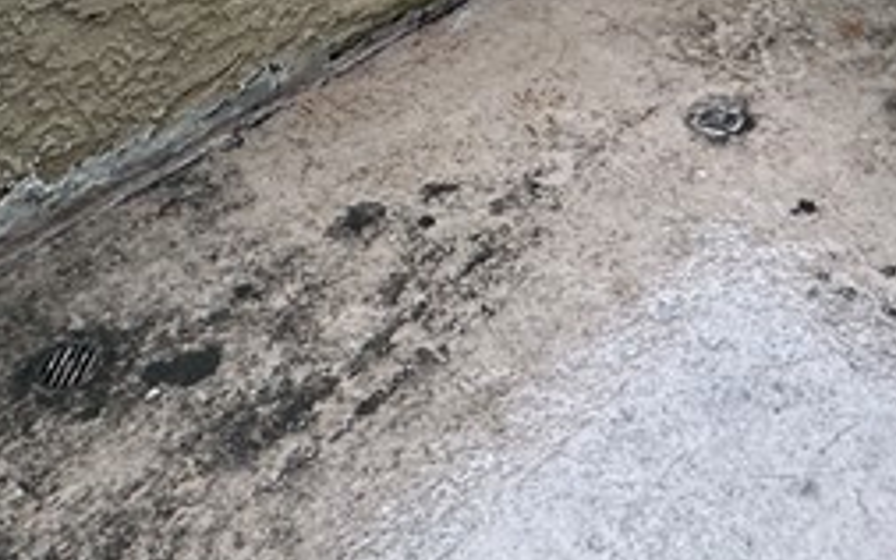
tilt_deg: -8.5
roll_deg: +1.0
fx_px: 1465
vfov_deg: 16.2
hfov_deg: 32.8
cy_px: -588
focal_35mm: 60
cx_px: 751
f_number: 2.2
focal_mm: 2.22
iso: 80
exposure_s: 1/120
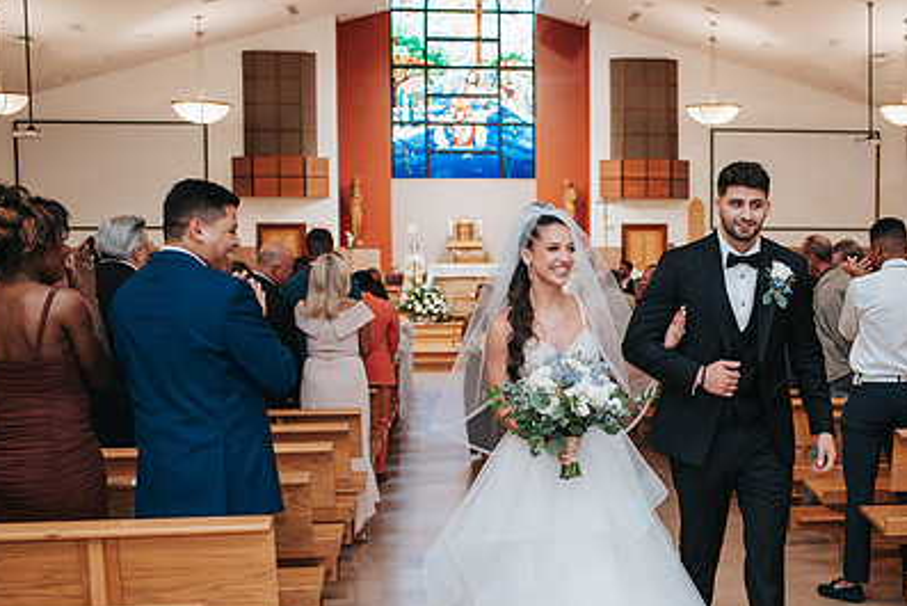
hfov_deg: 36.2
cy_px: 383
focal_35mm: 54
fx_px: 1361
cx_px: 659
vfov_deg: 25.0
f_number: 2.8
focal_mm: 35
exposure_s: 1/125
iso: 1000
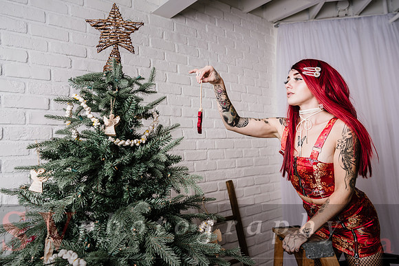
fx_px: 302
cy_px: 126
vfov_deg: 47.6
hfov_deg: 66.9
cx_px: 203
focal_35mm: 27
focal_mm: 24
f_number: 4
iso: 64
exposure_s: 1/160
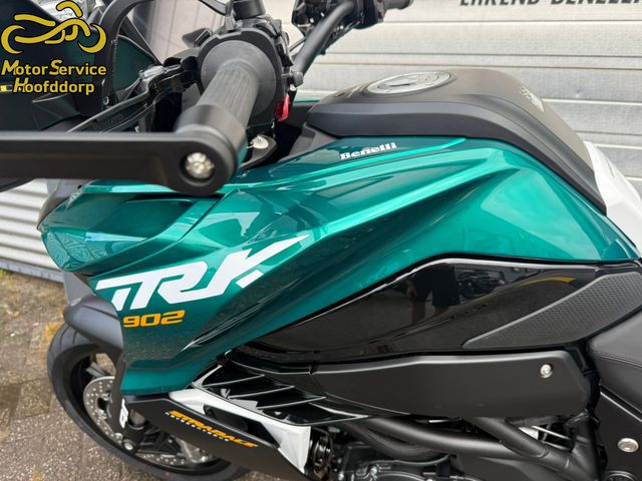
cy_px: 240
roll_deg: -1.6
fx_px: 445
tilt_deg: -20.7
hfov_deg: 71.6
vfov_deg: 56.8
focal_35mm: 24
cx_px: 321
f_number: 1.78
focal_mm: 6.76
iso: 100
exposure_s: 1/370
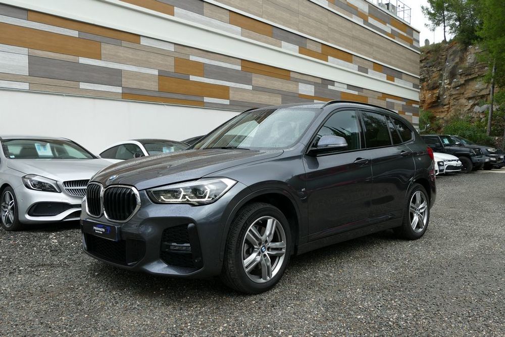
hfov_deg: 61.9
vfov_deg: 43.6
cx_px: 252
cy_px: 168
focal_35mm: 30
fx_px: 421
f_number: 3
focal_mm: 11.1
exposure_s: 1/160
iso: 125
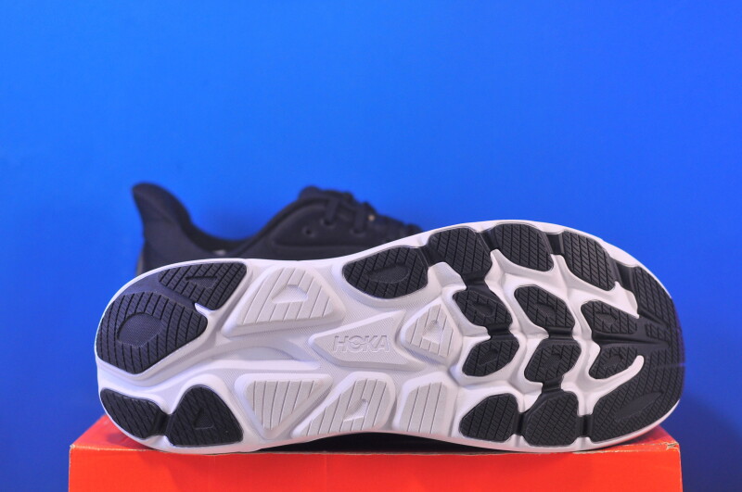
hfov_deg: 27.0
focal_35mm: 75
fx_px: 1544
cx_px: 371
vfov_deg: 18.1
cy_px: 246
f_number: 2.5
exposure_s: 1/320
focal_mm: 50
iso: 250
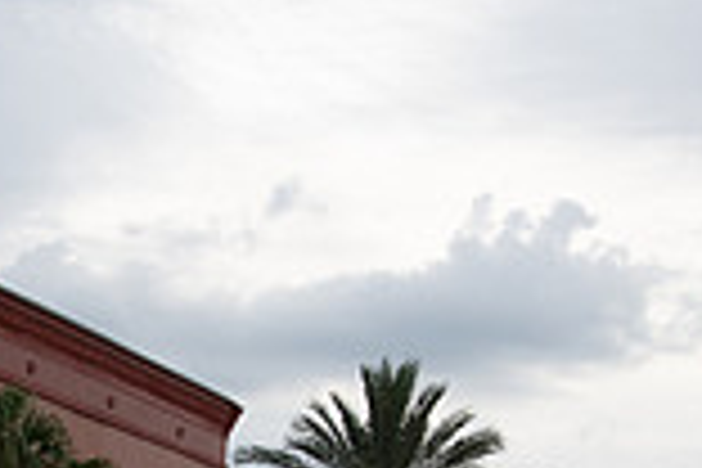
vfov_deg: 14.3
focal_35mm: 89
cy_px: 704
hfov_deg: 22.2
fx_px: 1735
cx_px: 50
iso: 80
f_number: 2.8
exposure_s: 1/200
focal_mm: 24
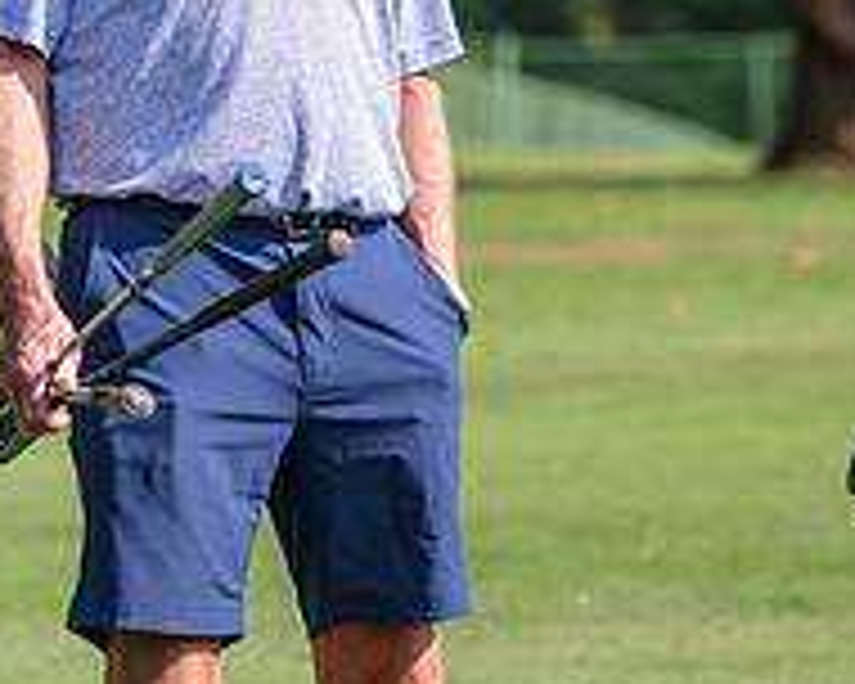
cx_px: 459
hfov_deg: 5.4
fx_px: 9084
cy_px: -146
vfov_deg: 4.3
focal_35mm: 359
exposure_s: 1/400
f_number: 4
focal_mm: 125
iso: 80
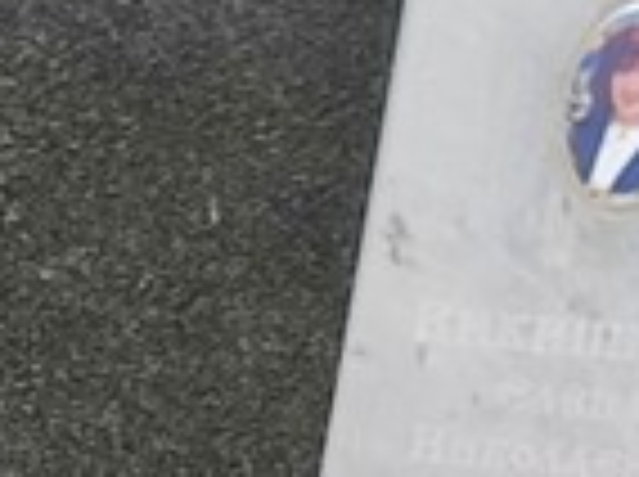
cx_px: -644
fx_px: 2598
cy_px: 972
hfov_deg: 12.4
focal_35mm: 141
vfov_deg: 9.7
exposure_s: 1/289
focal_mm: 6.04
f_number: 1.9
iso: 50
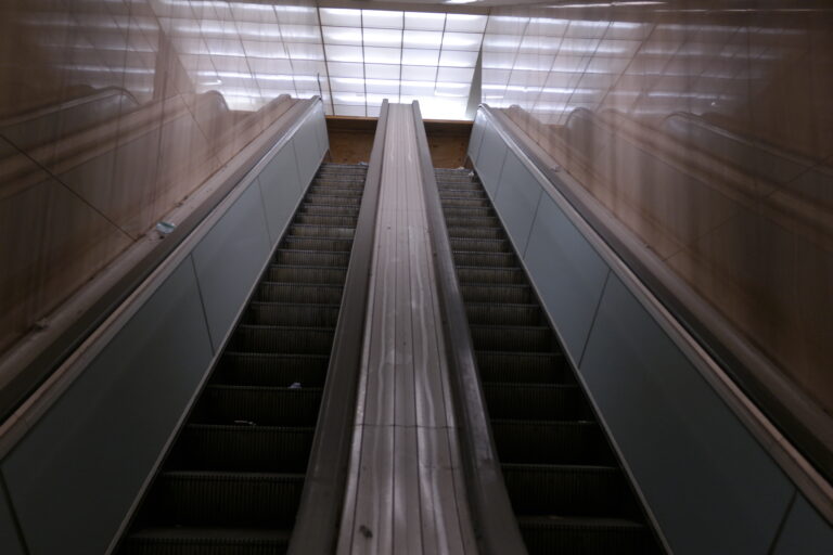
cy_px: 278
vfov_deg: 40.0
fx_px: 764
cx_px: 416
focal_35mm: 33
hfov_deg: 57.2
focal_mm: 22
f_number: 3.5
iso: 400
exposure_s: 1/40
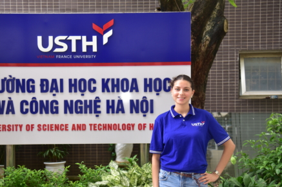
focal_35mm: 61
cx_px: 117
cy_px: 105
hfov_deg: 32.8
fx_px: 478
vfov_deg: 22.2
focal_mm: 48
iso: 500
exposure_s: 1/200
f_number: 4
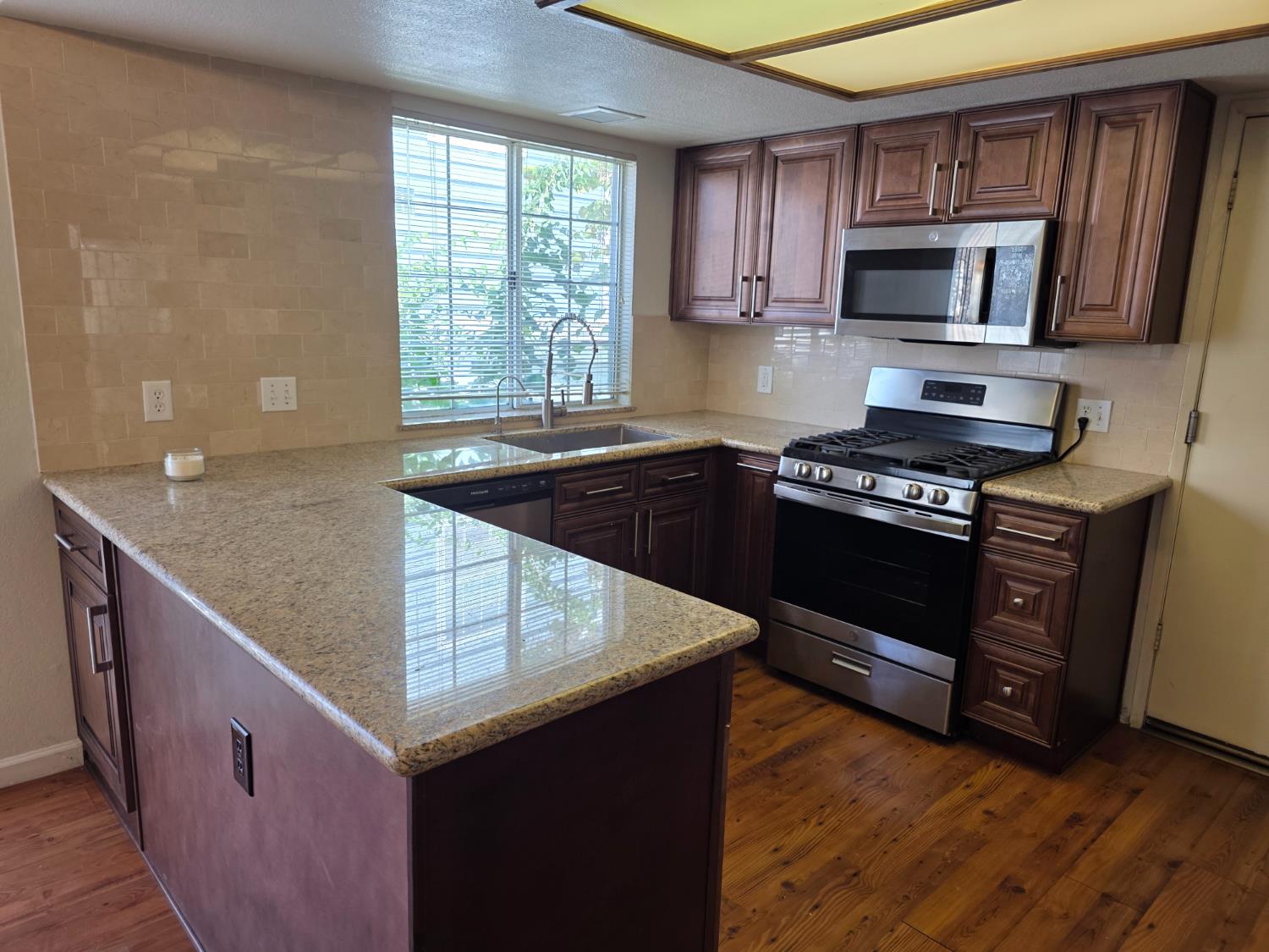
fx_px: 843
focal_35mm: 23
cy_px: 476
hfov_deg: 73.9
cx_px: 634
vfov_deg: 58.9
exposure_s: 1/120
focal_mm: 6.3
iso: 100
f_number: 1.7
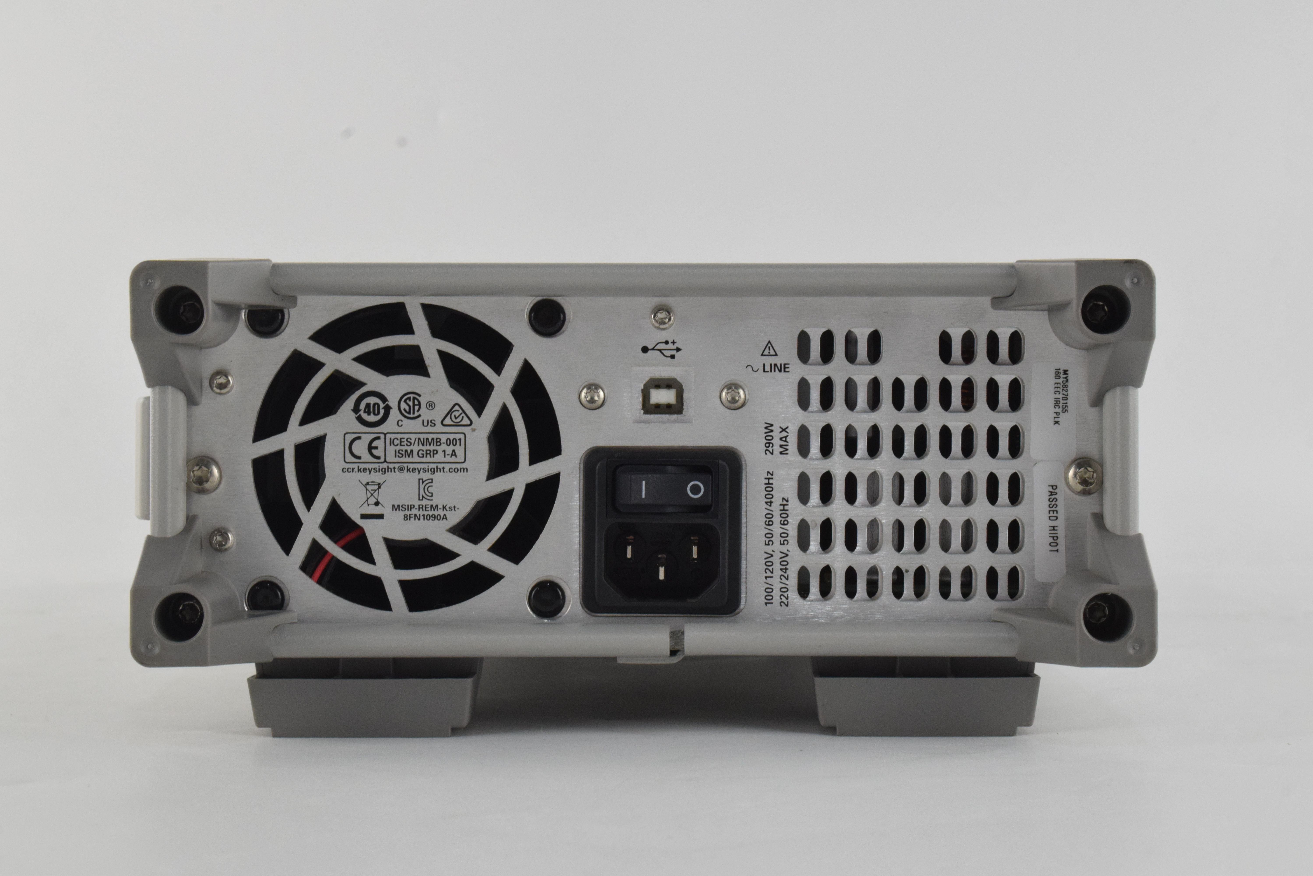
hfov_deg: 24.6
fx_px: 3009
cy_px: 438
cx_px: 656
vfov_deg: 16.6
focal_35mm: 82
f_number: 18
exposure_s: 1/60
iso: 1600
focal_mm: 55
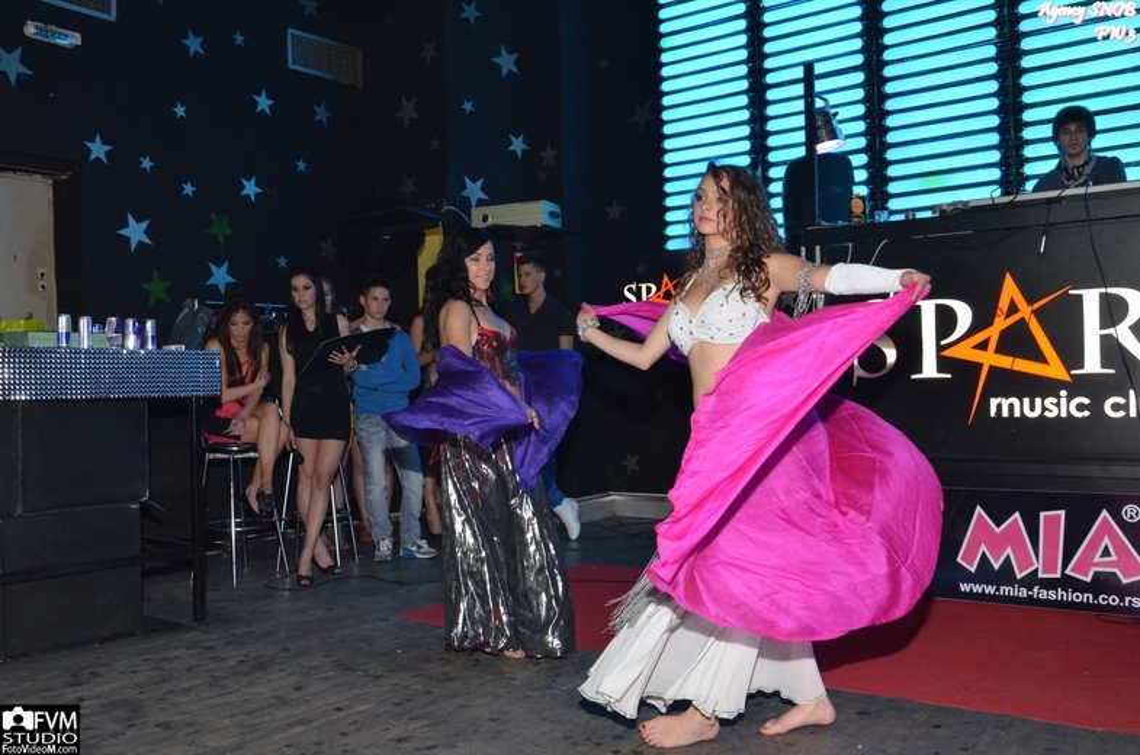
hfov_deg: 57.3
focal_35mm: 33
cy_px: 378
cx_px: 570
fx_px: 1043
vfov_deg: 39.8
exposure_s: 1/60
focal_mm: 22
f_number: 8
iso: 1250
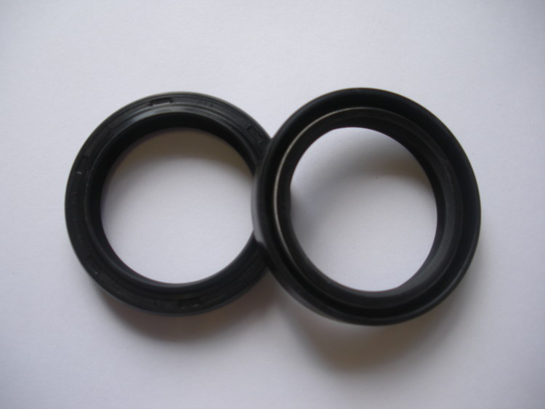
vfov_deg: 39.7
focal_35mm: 36
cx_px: 272
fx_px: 567
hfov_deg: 51.3
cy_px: 204
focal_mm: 6.3
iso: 68
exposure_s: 1/59.7
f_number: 3.5
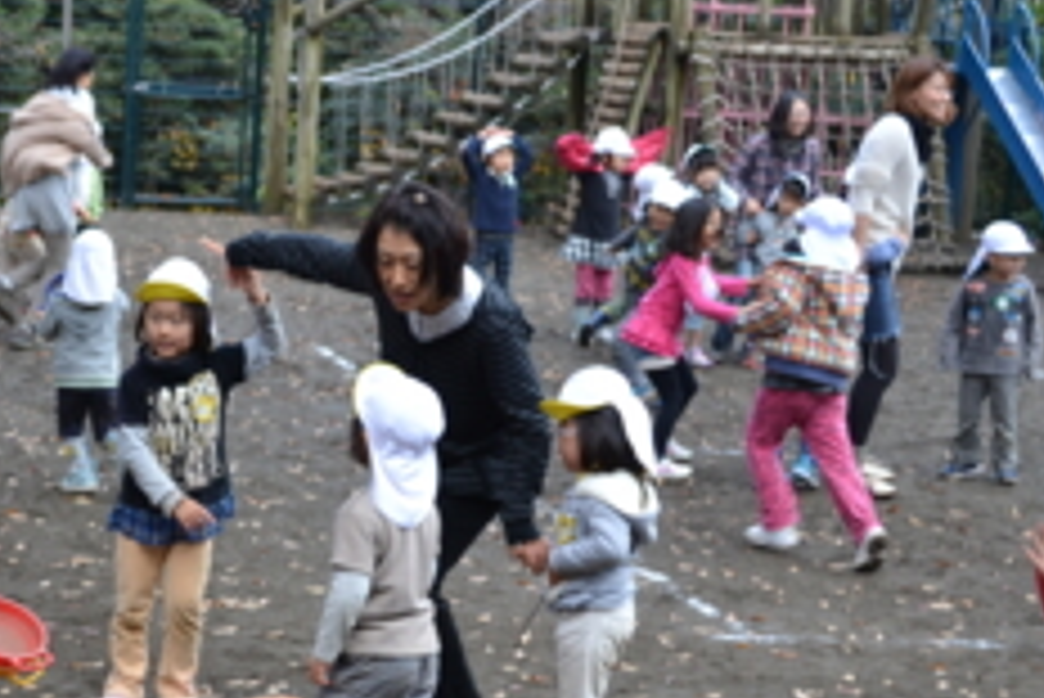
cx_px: 180
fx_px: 2699
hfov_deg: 21.6
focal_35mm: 93
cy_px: 462
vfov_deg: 14.7
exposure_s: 1/100
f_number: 5
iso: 400
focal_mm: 36
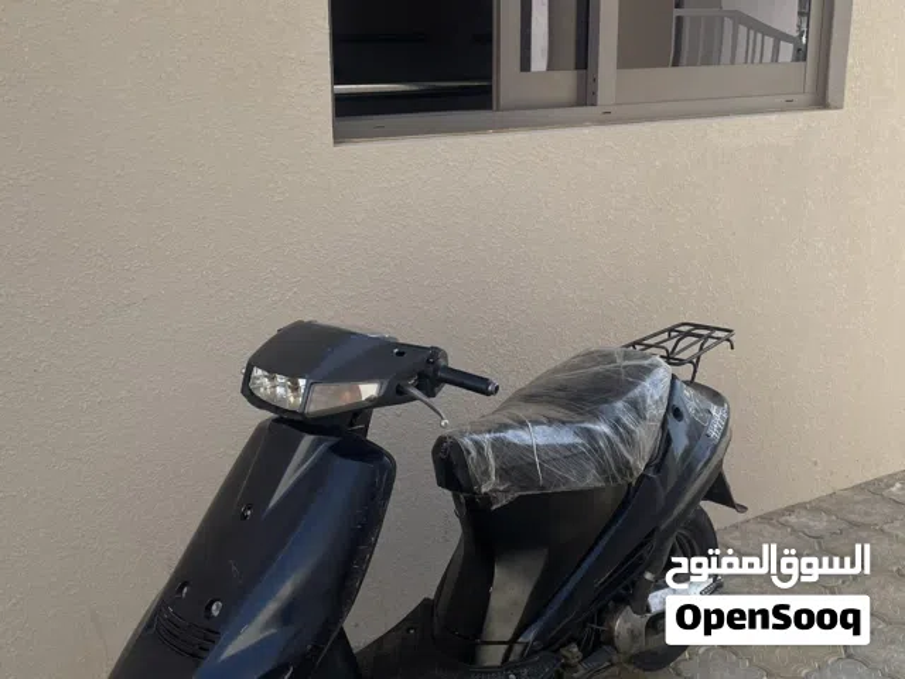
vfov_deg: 53.1
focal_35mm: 26
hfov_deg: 67.3
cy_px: 340
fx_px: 680
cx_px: 452
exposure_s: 1/2451
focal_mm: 4.2
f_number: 1.6
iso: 50
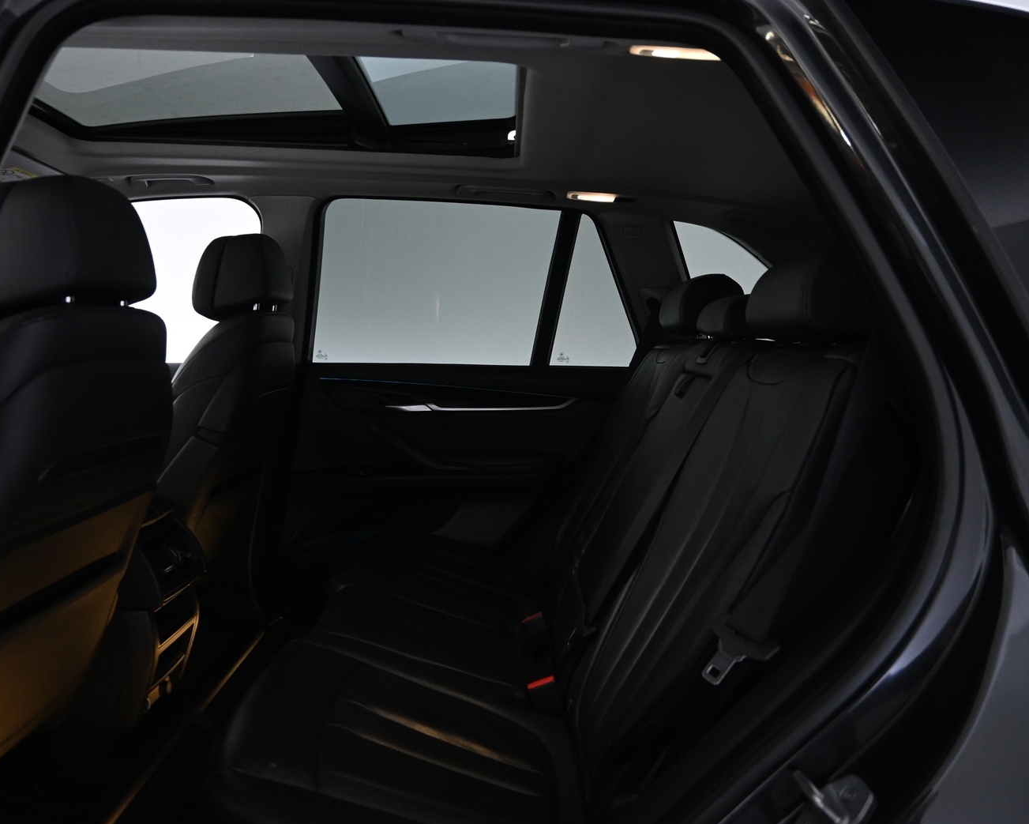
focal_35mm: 28
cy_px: 401
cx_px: 444
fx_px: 853
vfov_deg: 51.5
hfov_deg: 61.9
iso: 1600
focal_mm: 16
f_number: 3.5
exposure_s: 1/25
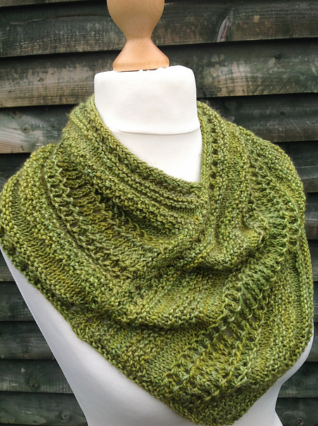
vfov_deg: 50.2
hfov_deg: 38.6
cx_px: 161
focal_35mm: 37
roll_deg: +2.7
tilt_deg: -11.5
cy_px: 214
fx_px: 454
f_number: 2.4
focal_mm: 4.28
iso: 64
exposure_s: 1/60
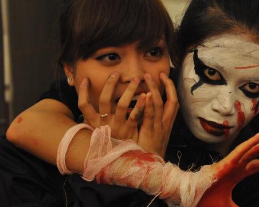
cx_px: 192
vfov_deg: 10.4
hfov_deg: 13.0
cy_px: 89
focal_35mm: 148
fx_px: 1135
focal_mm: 62
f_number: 5.6
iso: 2000
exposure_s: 1/40
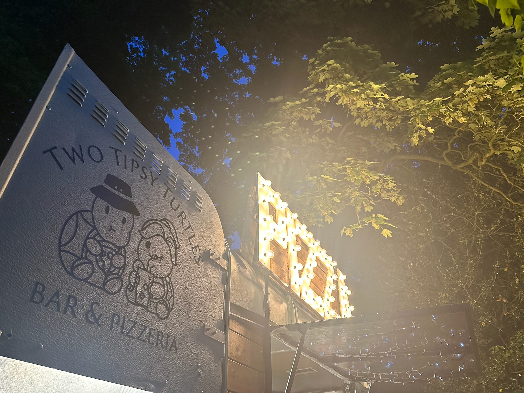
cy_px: 196
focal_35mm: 24
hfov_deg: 71.6
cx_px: 262
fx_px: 363
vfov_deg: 56.8
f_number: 1.78
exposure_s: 1/50
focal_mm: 6.86
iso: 500
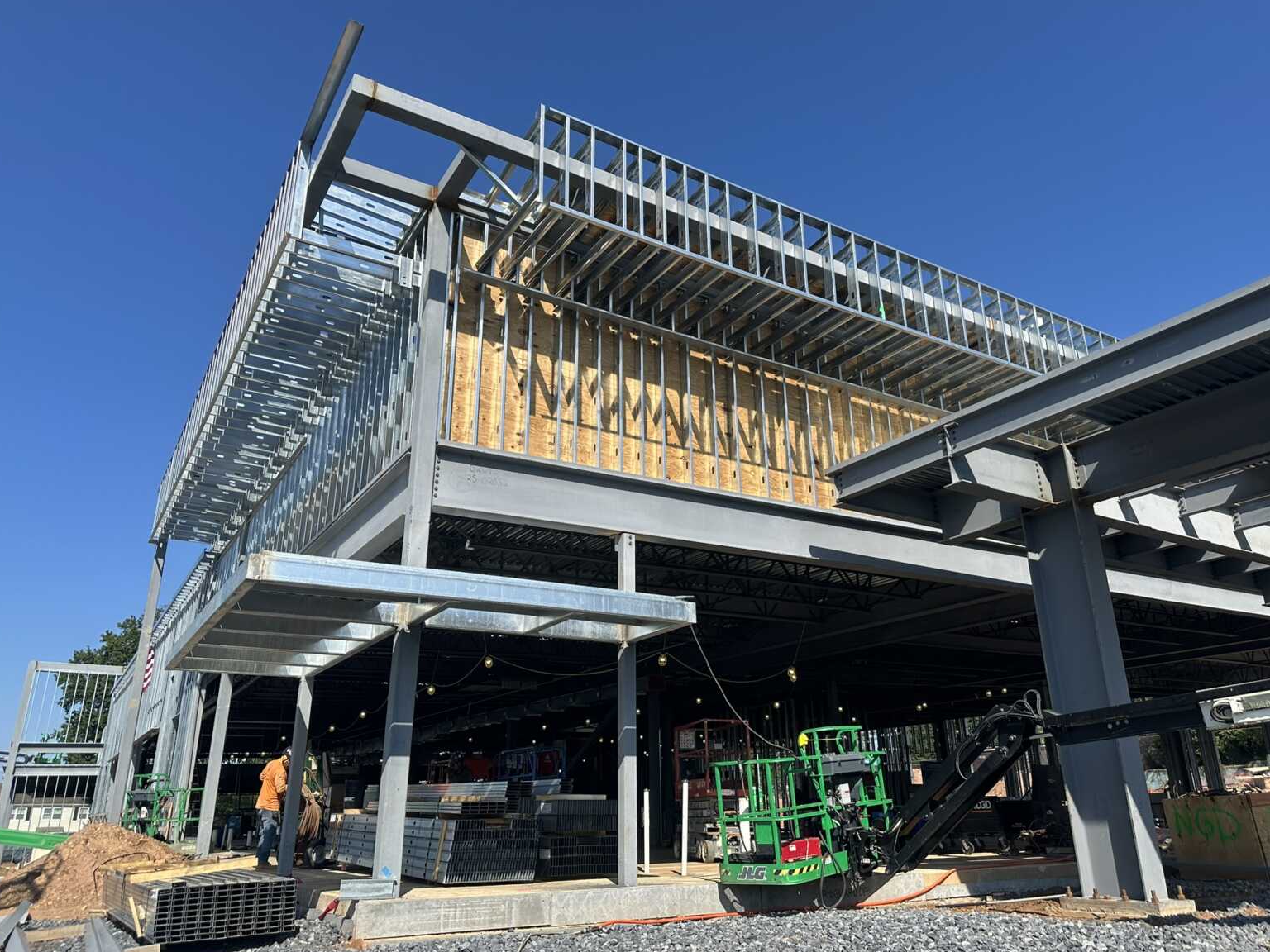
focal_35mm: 25
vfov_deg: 54.9
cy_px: 463
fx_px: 917
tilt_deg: +20.6
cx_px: 650
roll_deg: +1.1
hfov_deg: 69.4
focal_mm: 6.86
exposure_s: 1/3861
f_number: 1.78
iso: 80
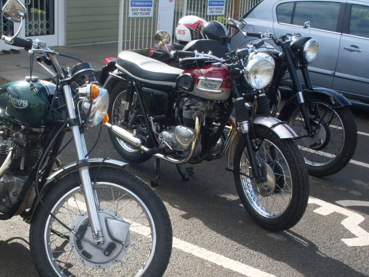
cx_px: 121
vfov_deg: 27.4
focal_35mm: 53
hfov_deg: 35.8
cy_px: 184
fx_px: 565
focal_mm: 6.3
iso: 80
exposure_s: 1/125
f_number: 8.4
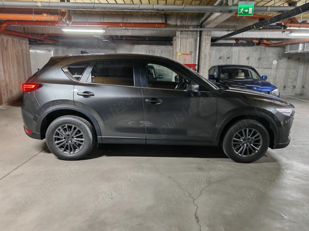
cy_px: 116
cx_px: 154
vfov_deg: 53.1
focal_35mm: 26
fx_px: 232
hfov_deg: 67.3
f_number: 1.6
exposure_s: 1/33
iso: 1250
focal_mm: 5.4
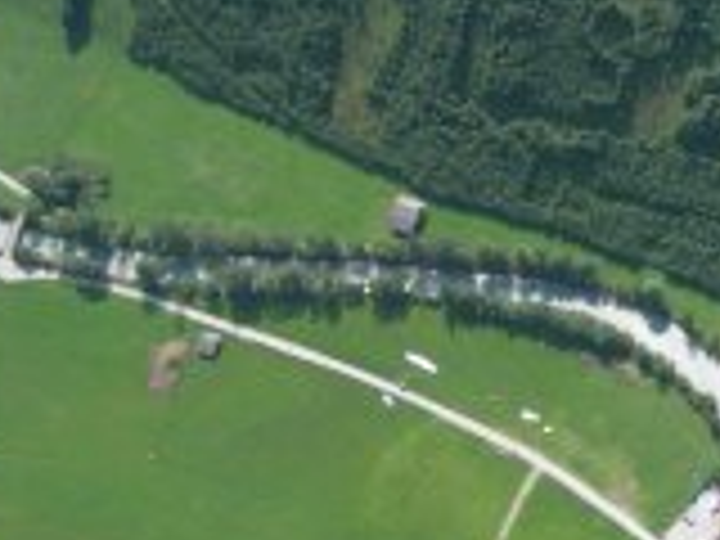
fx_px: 1872
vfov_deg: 16.3
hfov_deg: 20.5
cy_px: 414
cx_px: 832
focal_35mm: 90
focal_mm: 7.5
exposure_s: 1/164
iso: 64
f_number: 6
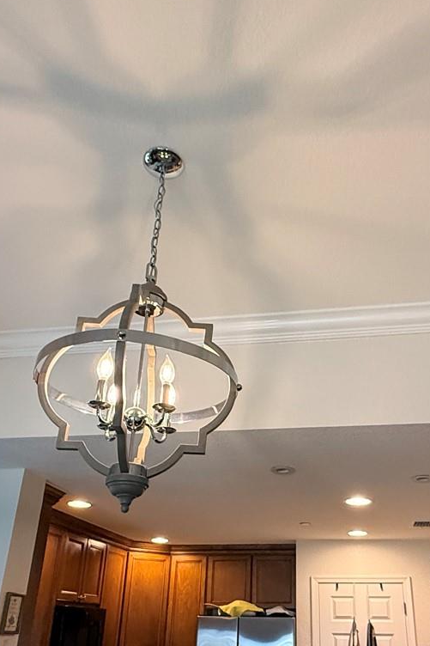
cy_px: 393
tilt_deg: +24.6
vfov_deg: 59.7
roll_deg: -0.9
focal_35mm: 31
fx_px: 556
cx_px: 264
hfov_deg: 42.0
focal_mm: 2.22
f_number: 2.2
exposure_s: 1/120
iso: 400
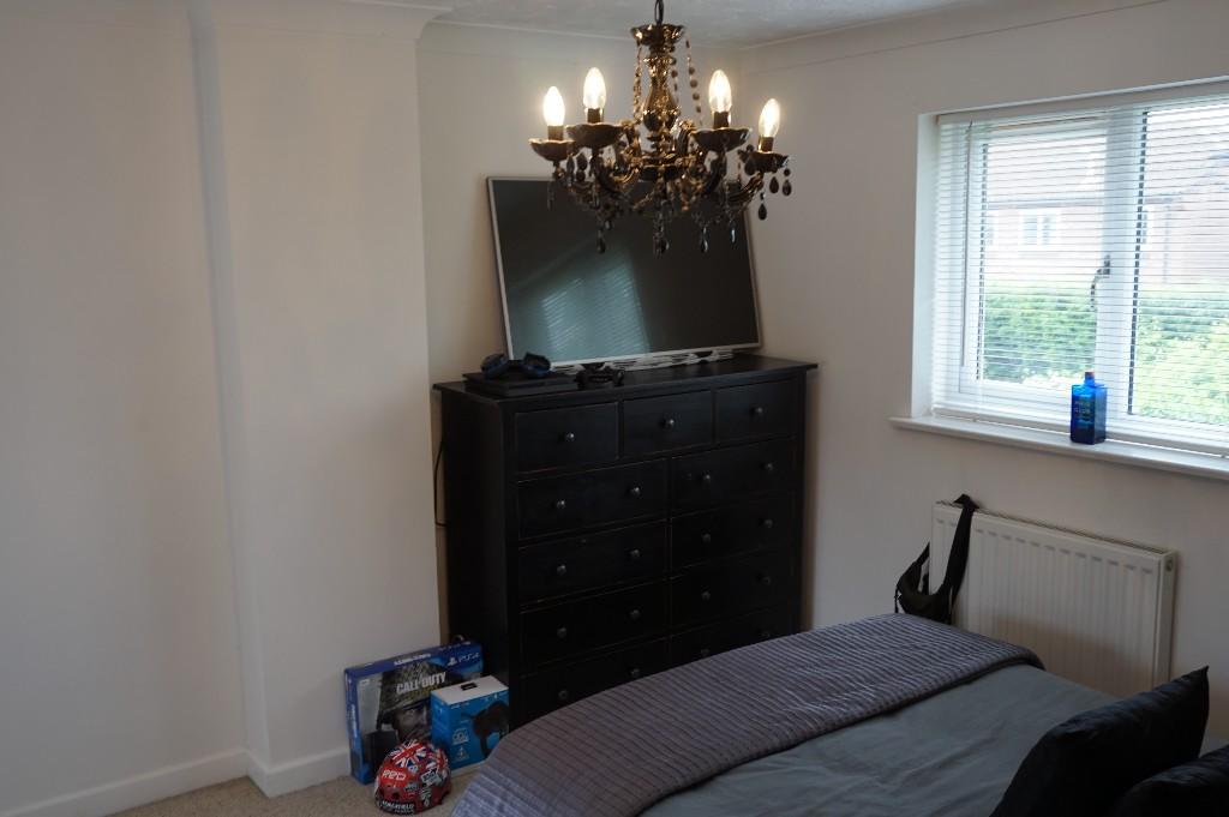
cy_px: 408
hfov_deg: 57.3
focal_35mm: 33
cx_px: 614
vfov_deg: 39.9
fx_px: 1126
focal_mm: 22
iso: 160
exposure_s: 1/30
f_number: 4
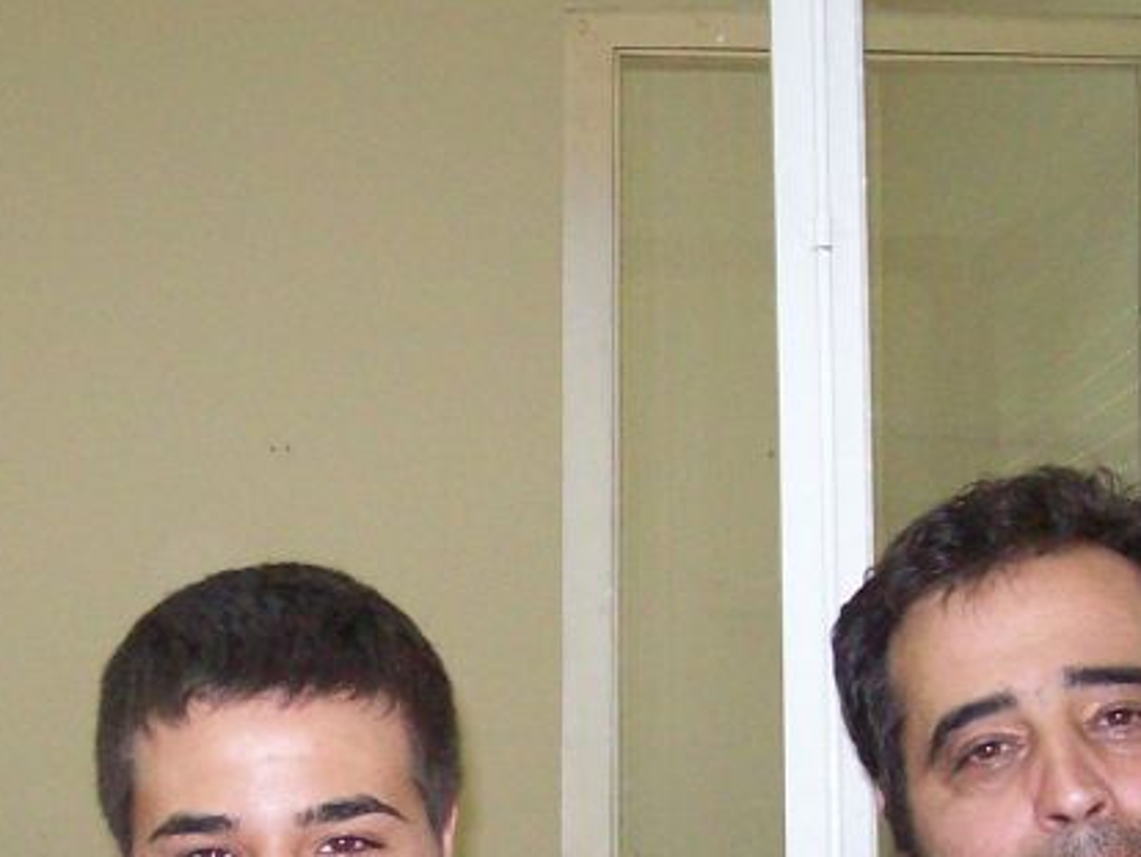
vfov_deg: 16.2
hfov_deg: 21.8
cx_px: 289
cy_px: 879
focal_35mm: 89
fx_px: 2935
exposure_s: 1/64
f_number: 2.7
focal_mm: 6
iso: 200
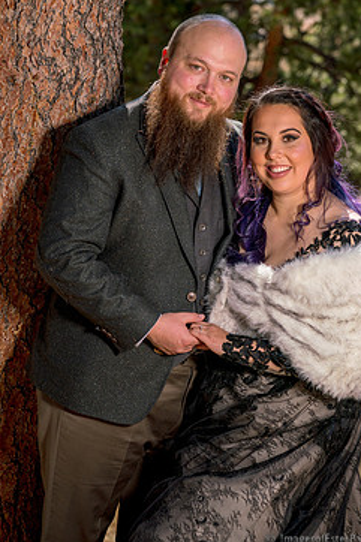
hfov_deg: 15.7
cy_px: 213
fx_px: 1310
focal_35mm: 87
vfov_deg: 23.3
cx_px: 223
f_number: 4
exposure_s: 1/1600
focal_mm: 70
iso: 200
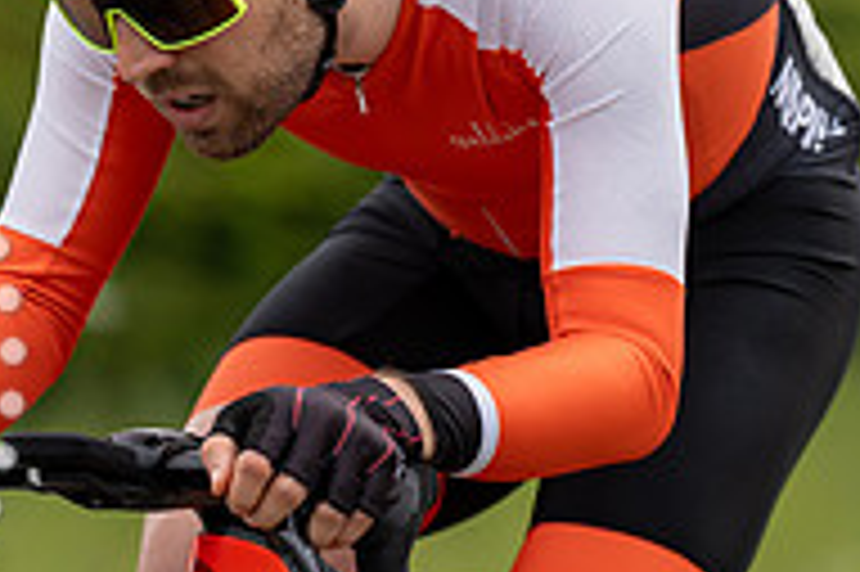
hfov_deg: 5.3
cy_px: 128
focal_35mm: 392
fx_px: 9356
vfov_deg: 3.5
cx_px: 302
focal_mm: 129
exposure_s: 1/1250
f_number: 3.2
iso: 160
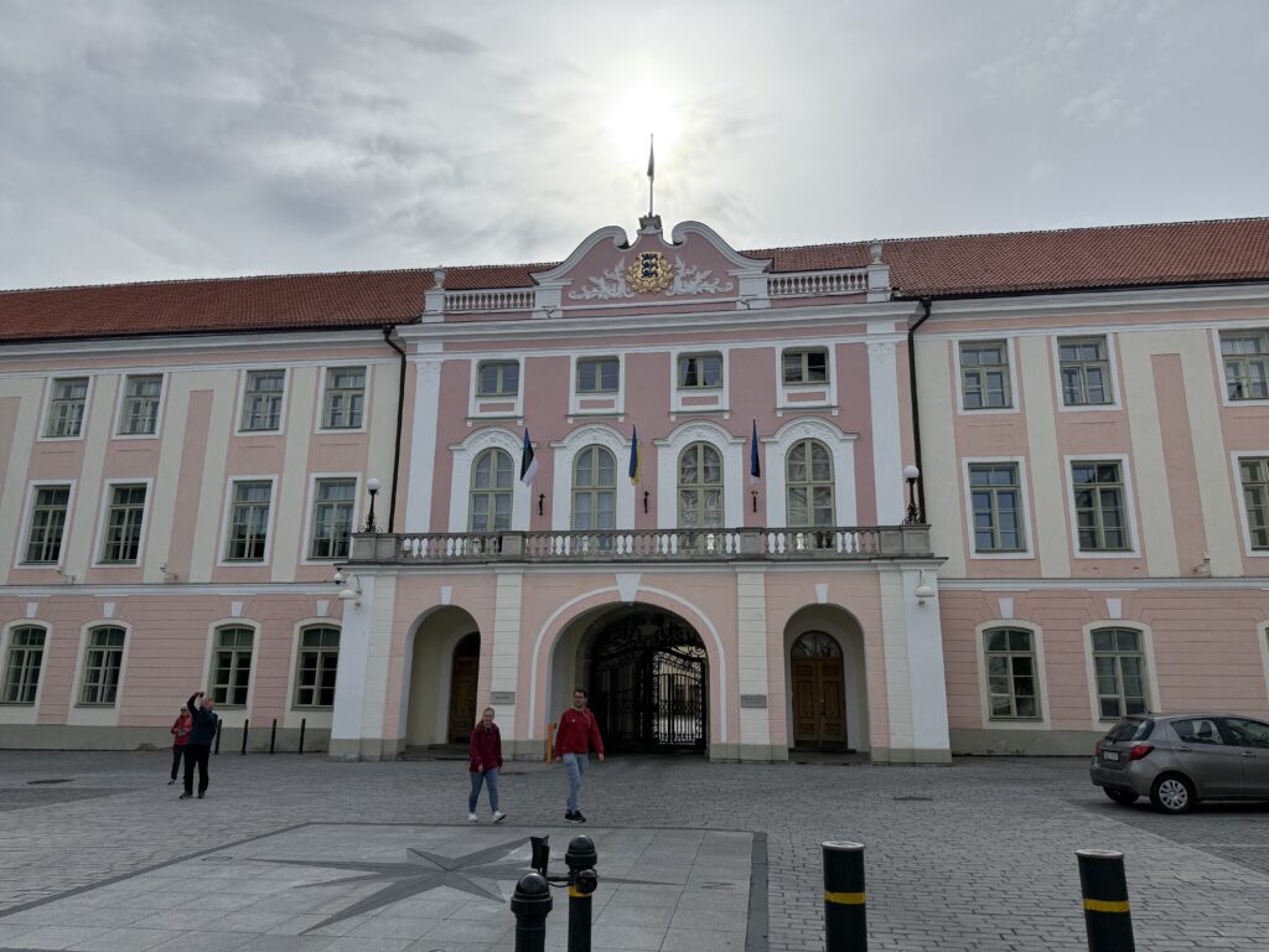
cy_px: 476
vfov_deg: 56.8
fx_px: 880
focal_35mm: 24
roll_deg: -0.6
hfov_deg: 71.6
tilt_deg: +14.1
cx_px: 634
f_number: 1.78
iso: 100
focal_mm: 6.76
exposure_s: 1/11905
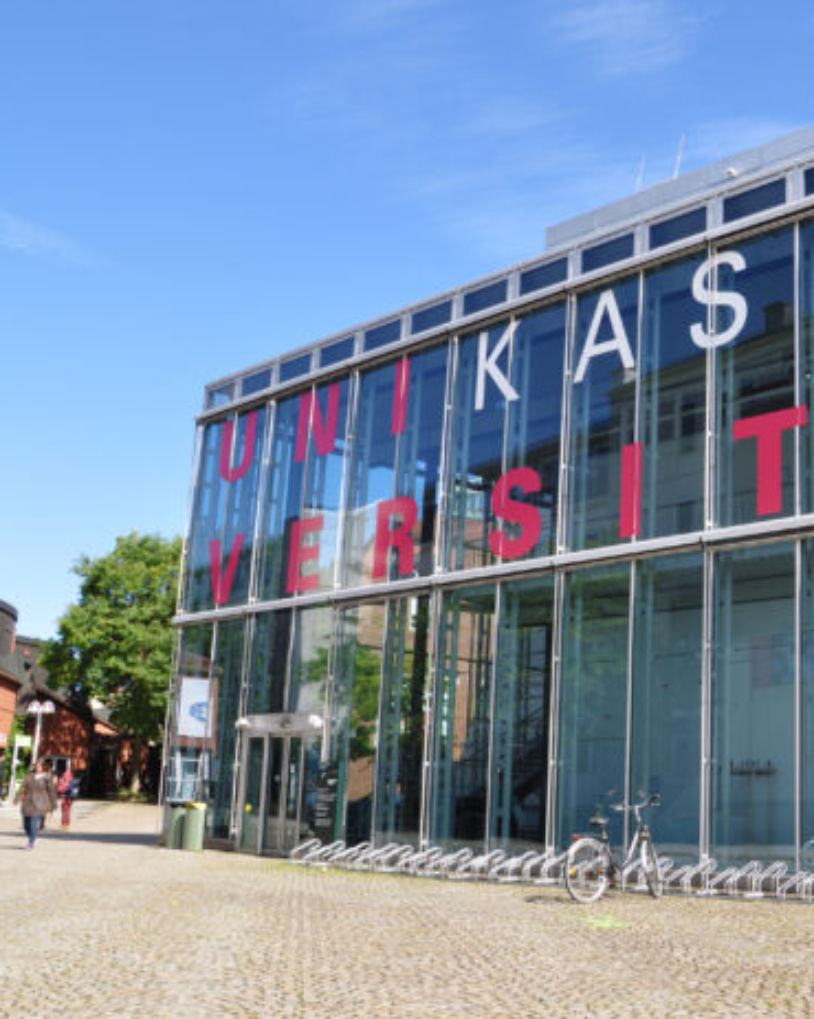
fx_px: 1235
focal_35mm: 41
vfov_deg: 44.8
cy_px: 493
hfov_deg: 34.8
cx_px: 697
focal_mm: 18
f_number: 10
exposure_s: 1/200
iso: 200
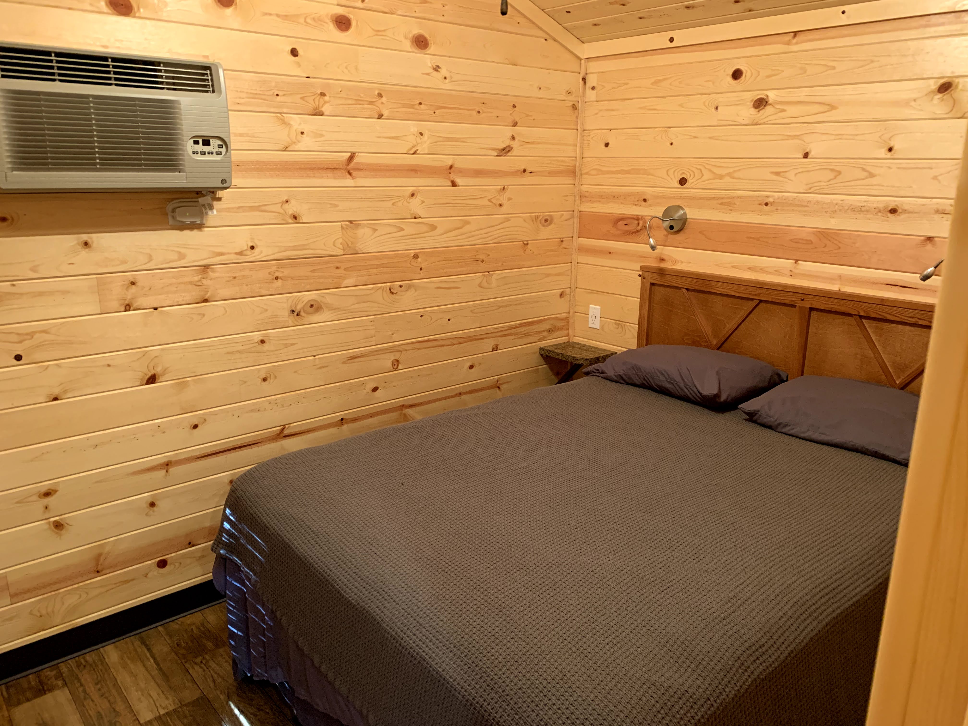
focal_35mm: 26
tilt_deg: -16.6
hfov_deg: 67.3
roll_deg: +0.0
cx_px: 484
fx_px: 727
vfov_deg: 53.1
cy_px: 363
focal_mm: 4.25
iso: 250
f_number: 1.8
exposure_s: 1/40
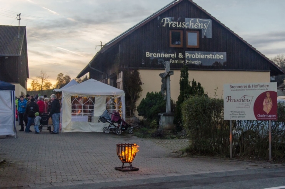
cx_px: 142
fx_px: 379
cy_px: 94
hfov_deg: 41.2
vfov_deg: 28.0
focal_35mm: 48
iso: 1250
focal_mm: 32
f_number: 4.5
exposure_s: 1/250
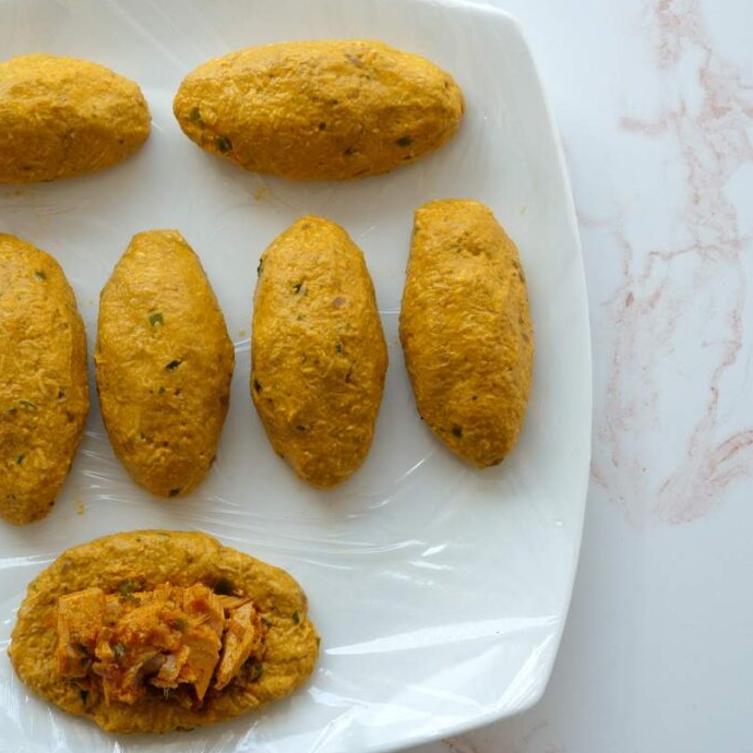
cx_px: 223
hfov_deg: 27.1
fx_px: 1550
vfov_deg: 27.3
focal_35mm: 63
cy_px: 398
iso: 200
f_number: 4
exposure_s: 1/125
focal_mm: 24
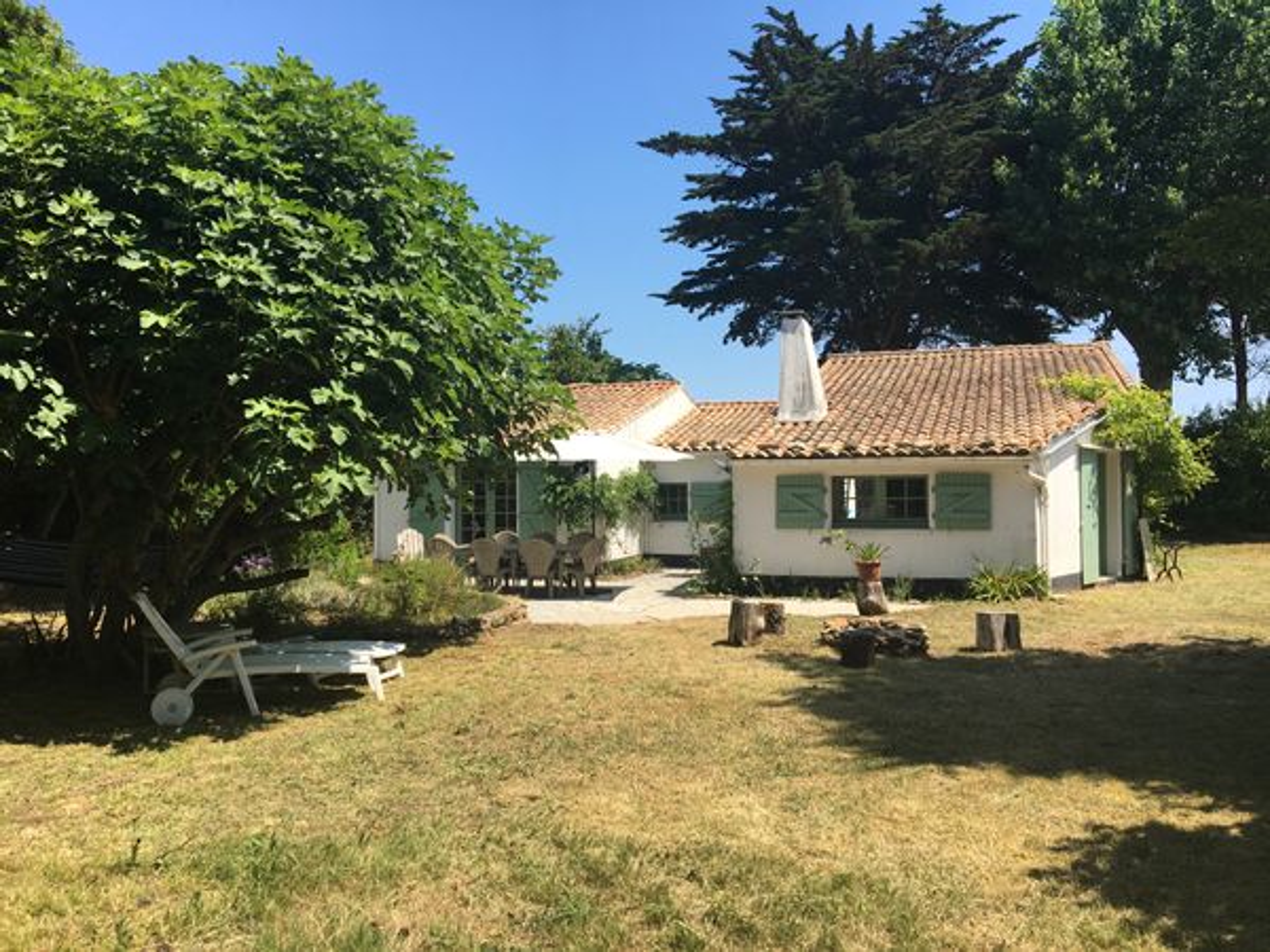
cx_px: 635
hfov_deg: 61.7
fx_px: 1064
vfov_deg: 48.2
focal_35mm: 29
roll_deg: -0.1
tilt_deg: +3.5
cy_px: 476
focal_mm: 4.15
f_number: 2.2
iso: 25
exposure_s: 1/1261
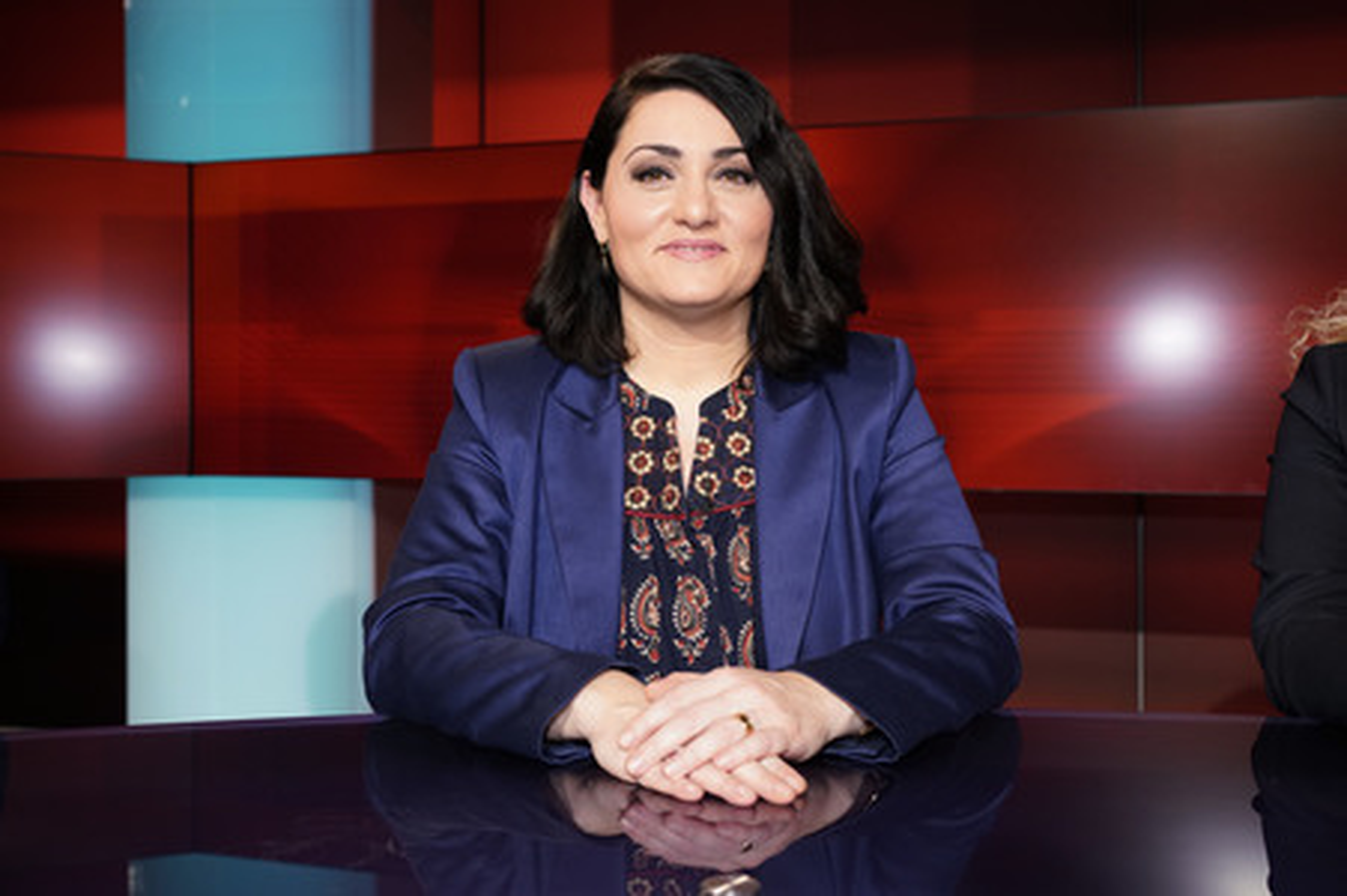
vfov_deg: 37.8
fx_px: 1309
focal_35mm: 35
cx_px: 674
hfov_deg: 54.5
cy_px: 448
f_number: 5
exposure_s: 1/125
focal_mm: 35
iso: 1600
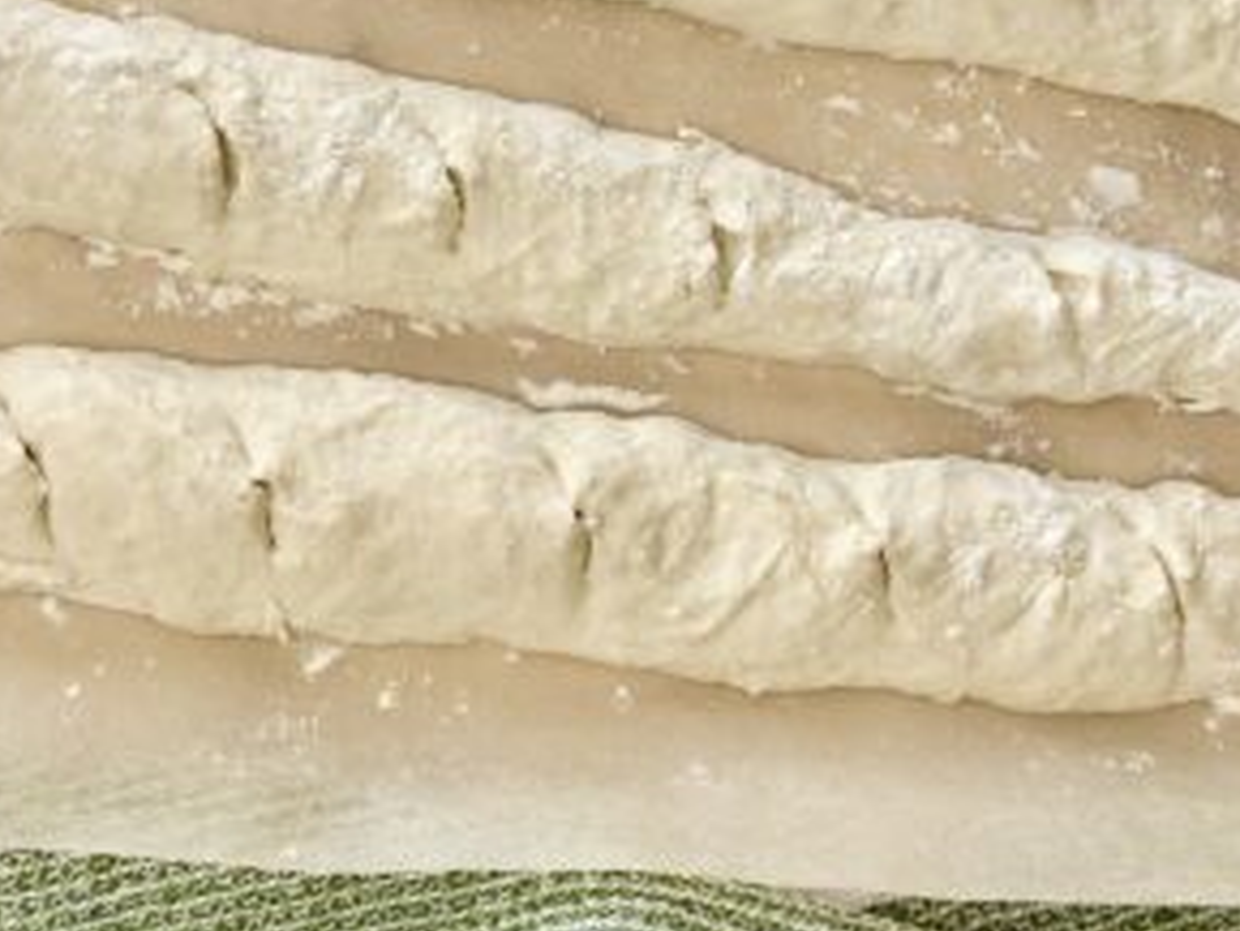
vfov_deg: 17.5
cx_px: 551
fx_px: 2974
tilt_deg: -81.7
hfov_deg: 23.5
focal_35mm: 83
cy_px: 73
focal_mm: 6.86
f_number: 1.78
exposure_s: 1/329
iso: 80
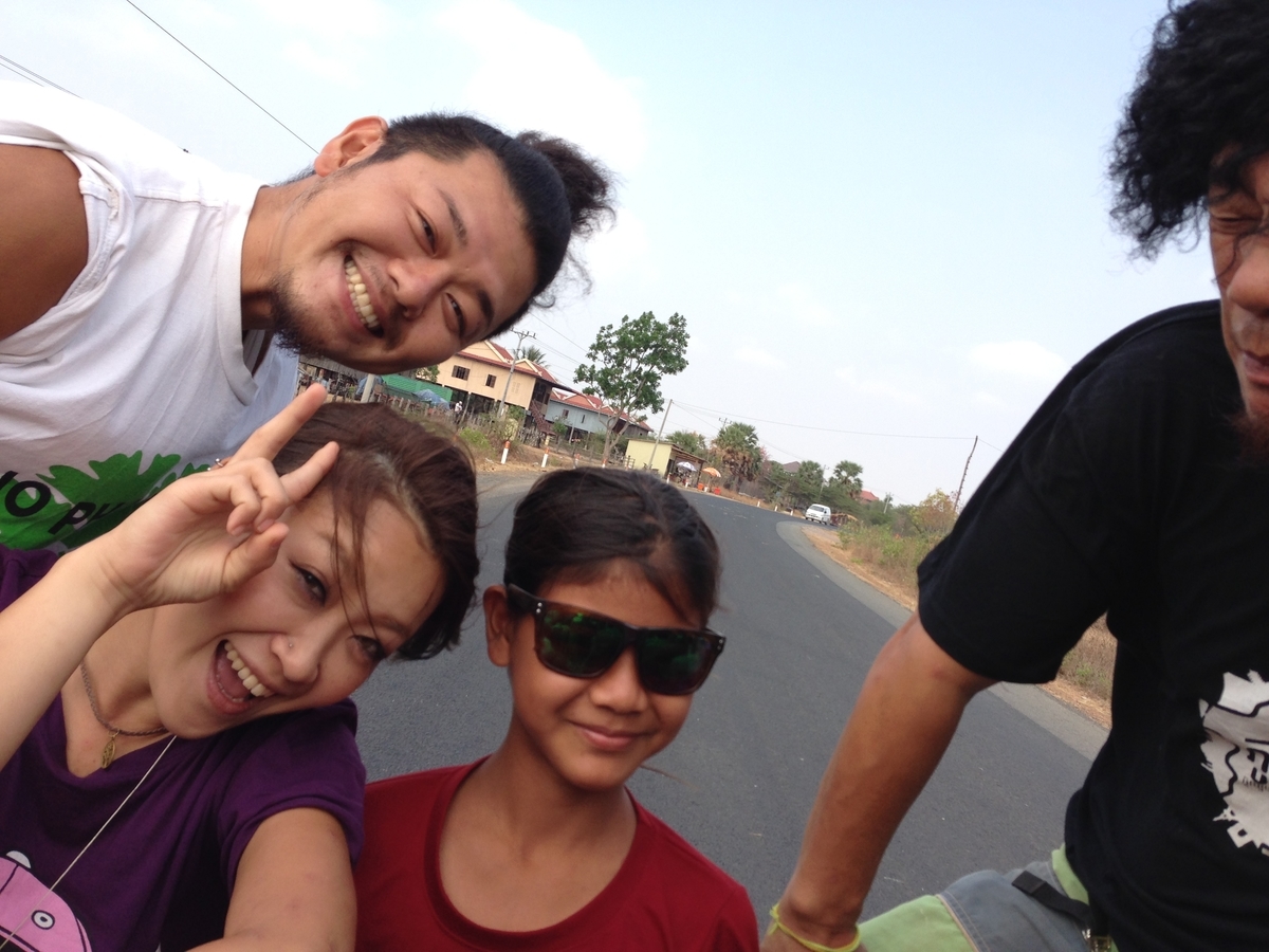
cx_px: 634
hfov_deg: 55.4
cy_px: 476
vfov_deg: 42.9
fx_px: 1210
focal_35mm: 33
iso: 50
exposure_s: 1/686
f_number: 2.4
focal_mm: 4.12
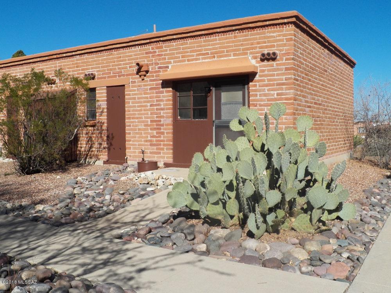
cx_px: 196
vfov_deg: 40.7
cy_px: 146
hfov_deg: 52.6
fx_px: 395
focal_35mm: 35
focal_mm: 6.3
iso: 125
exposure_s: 1/1600
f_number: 4
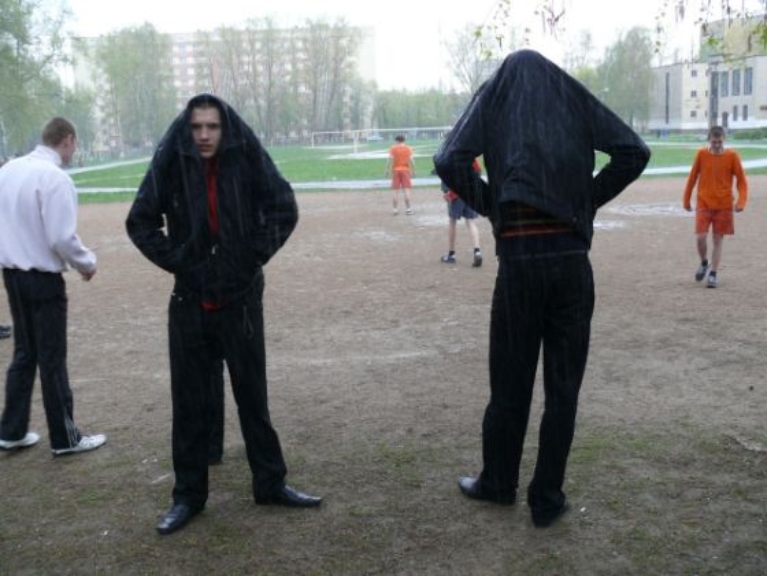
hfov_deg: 50.1
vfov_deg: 38.7
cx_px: 384
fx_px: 820
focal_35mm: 37
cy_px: 288
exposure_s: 1/80
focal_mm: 7.7
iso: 100
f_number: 2.8
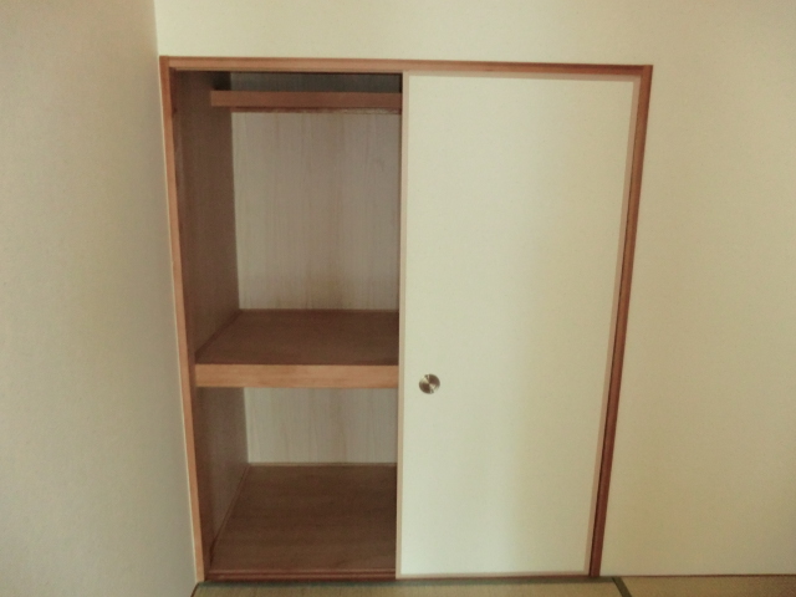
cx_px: 398
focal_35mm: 24
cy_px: 298
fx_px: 552
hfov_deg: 71.6
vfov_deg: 56.8
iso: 400
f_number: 3.2
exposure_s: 1/30
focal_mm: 4.3
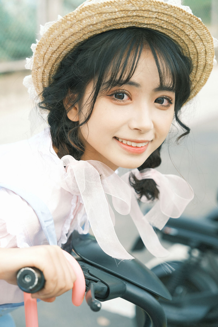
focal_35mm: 75
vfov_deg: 27.0
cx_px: 109
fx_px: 681
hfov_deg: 18.2
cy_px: 164
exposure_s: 1/500
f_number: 2.8
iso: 160
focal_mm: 50
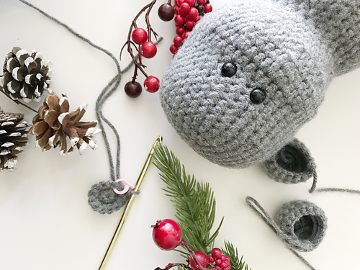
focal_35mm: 28
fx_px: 291
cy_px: 135
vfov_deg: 49.7
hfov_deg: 63.4
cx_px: 180
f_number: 1.8
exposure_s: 1/15
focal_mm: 3.99
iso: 80
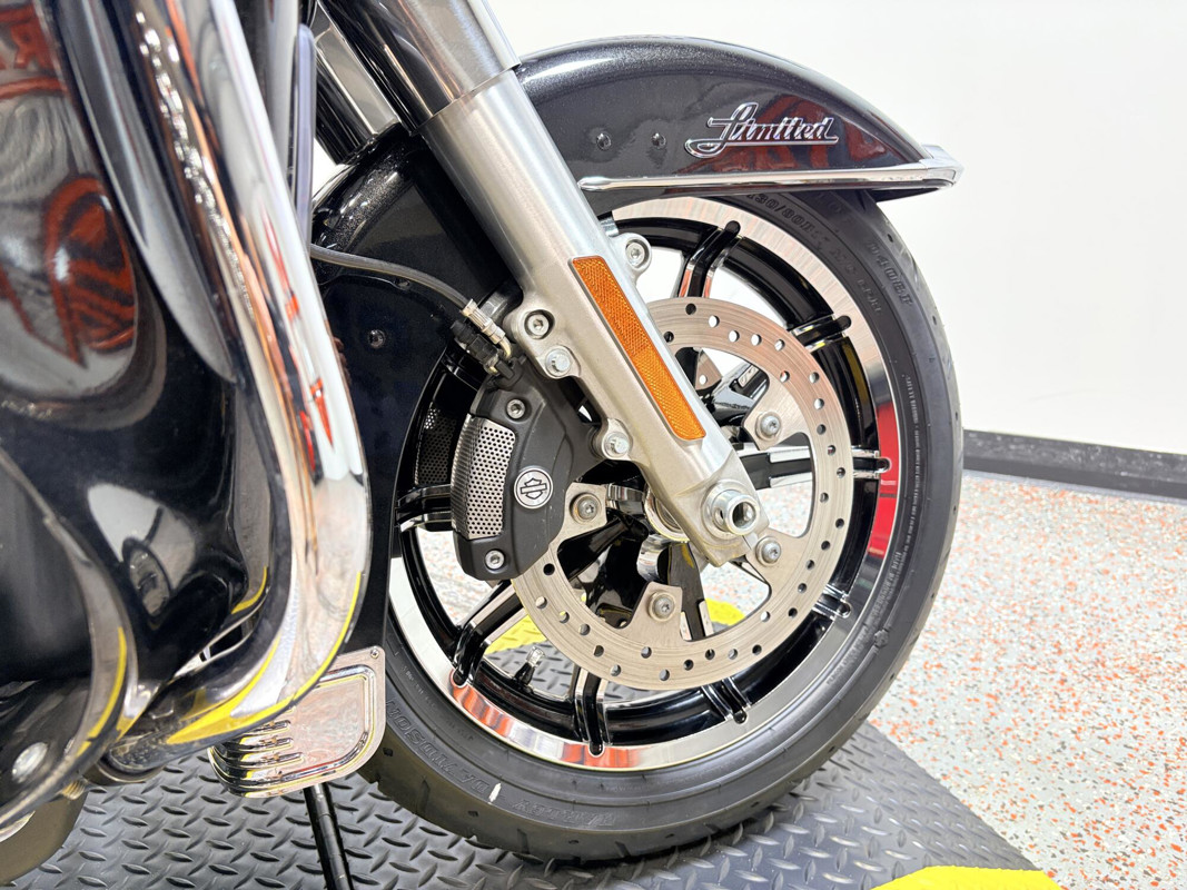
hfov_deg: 67.3
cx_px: 594
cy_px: 445
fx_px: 891
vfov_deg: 53.1
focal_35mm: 26
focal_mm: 5.96
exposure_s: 1/120
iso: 125
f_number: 1.6
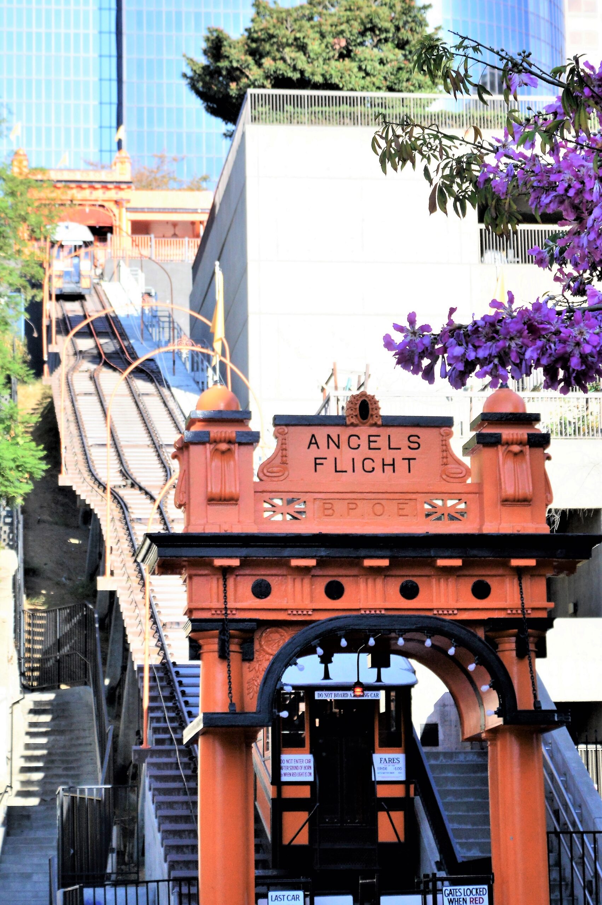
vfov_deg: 28.1
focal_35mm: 72
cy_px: 452
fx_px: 1809
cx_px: 301
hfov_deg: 18.9
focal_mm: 48
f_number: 5
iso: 800
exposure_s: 1/2000
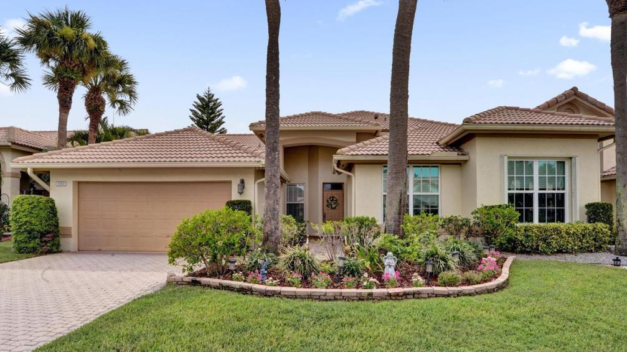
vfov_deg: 61.0
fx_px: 299
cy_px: 179
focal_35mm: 18
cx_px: 308
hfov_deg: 92.7
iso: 640
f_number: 22
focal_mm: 16
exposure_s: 1/200
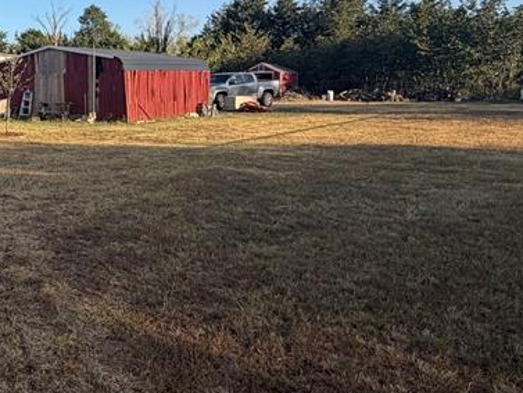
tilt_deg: -3.8
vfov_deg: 37.1
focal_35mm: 38
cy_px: 112
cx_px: -53
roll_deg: +0.3
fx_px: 574
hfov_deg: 39.8
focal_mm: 2.22
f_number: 2.2
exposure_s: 1/742
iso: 40
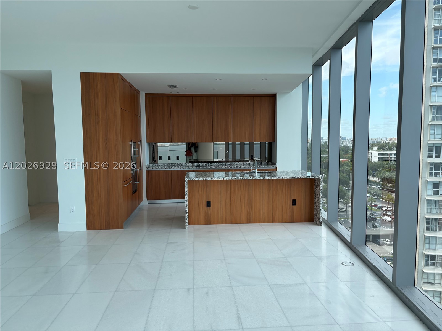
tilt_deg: -3.9
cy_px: 166
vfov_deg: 53.1
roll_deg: +1.7
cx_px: 221
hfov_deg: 67.3
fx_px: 332
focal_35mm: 26
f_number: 1.6
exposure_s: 1/612
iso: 50
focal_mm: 5.96
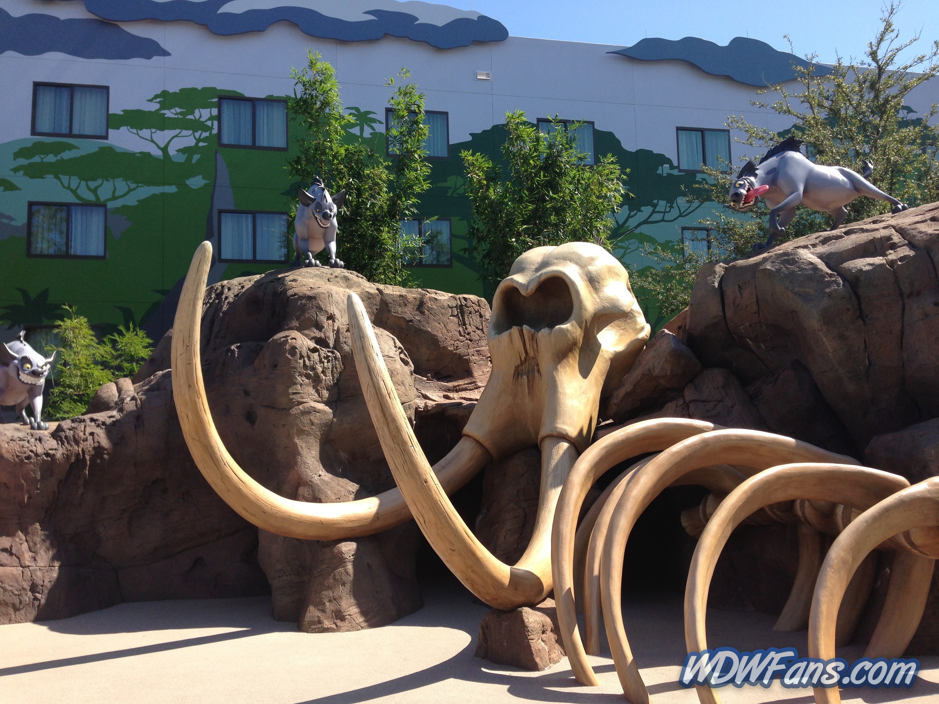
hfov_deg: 55.4
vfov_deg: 42.9
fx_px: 895
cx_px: 470
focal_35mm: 33
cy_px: 352
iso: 50
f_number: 2.4
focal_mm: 4.13
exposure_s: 1/889
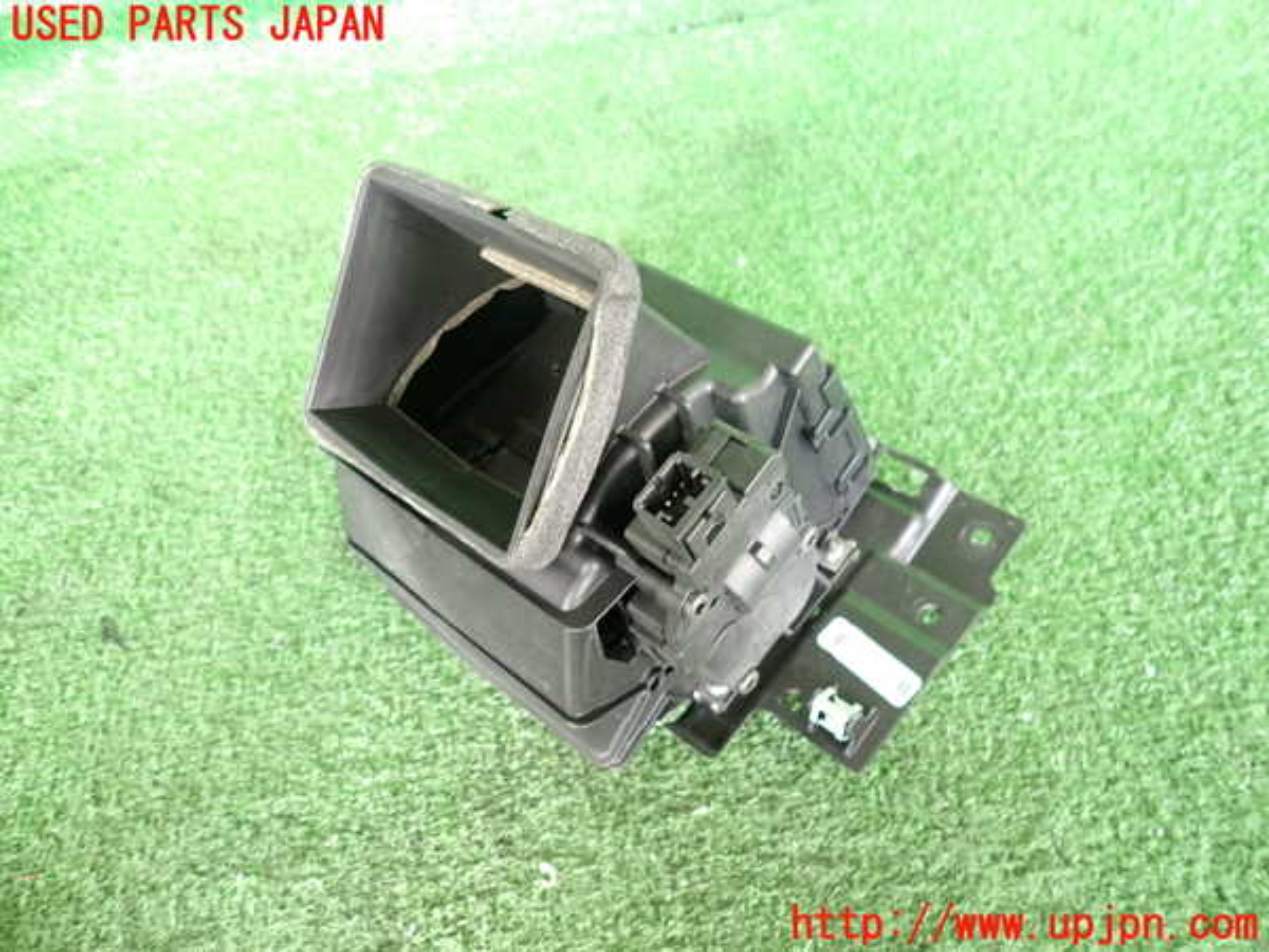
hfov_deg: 69.4
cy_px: 476
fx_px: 916
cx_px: 634
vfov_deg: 54.9
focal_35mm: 25
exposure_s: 1/30
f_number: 2
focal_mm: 4.5
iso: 320
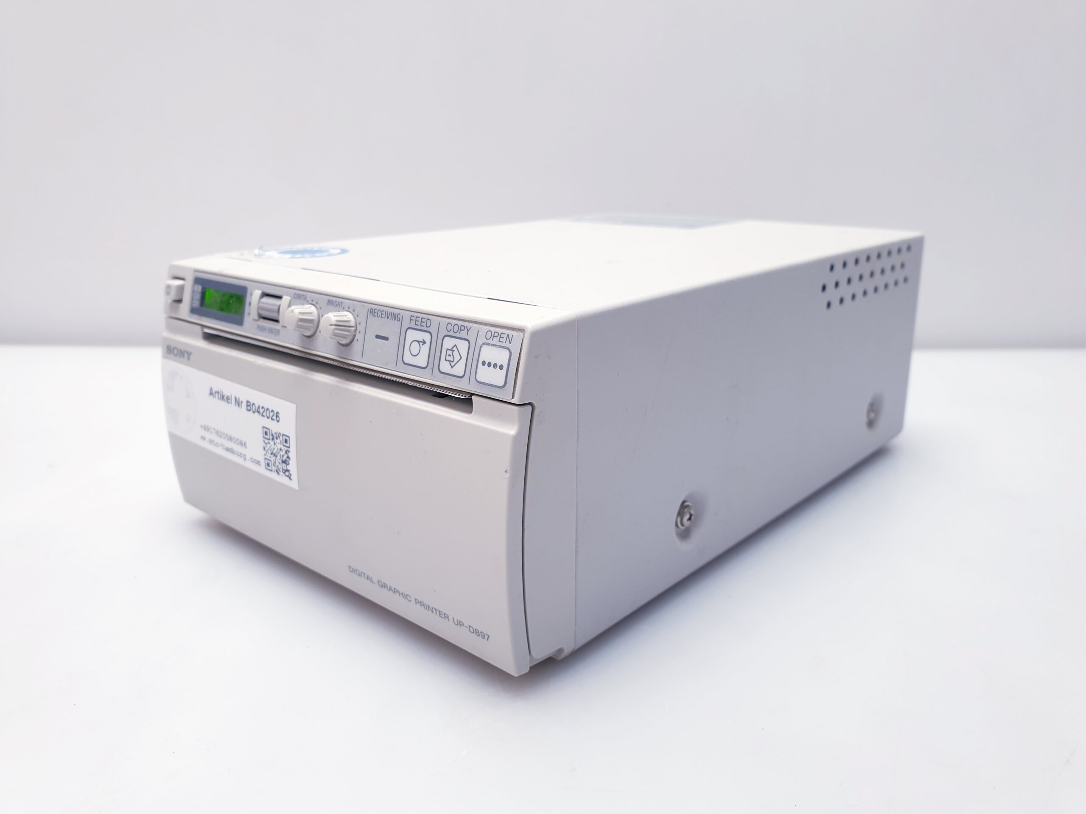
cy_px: 407
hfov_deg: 67.3
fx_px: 816
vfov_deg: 53.1
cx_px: 543
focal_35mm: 26
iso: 80
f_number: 2.4
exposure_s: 1/50
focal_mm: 4.3
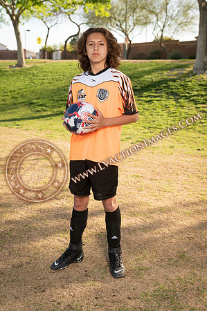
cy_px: 156
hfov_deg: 28.0
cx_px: 104
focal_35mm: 48
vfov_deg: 41.2
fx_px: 415
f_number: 4
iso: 100
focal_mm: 48
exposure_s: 1/250
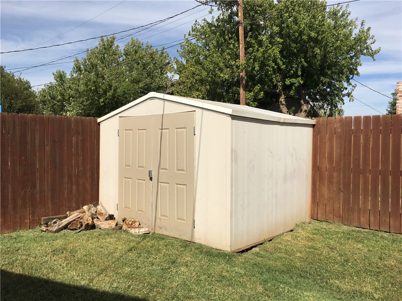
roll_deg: -0.6
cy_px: 150
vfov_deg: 48.2
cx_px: 201
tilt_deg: -1.7
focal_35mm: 29
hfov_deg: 61.7
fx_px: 337
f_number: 2.2
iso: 25
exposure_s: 1/2331
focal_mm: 4.15
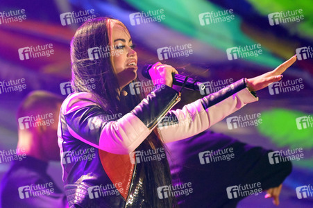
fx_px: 4344
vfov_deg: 2.7
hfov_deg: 4.1
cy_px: 104
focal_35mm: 500
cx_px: 156
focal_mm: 500
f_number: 5.6
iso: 12800
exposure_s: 1/400
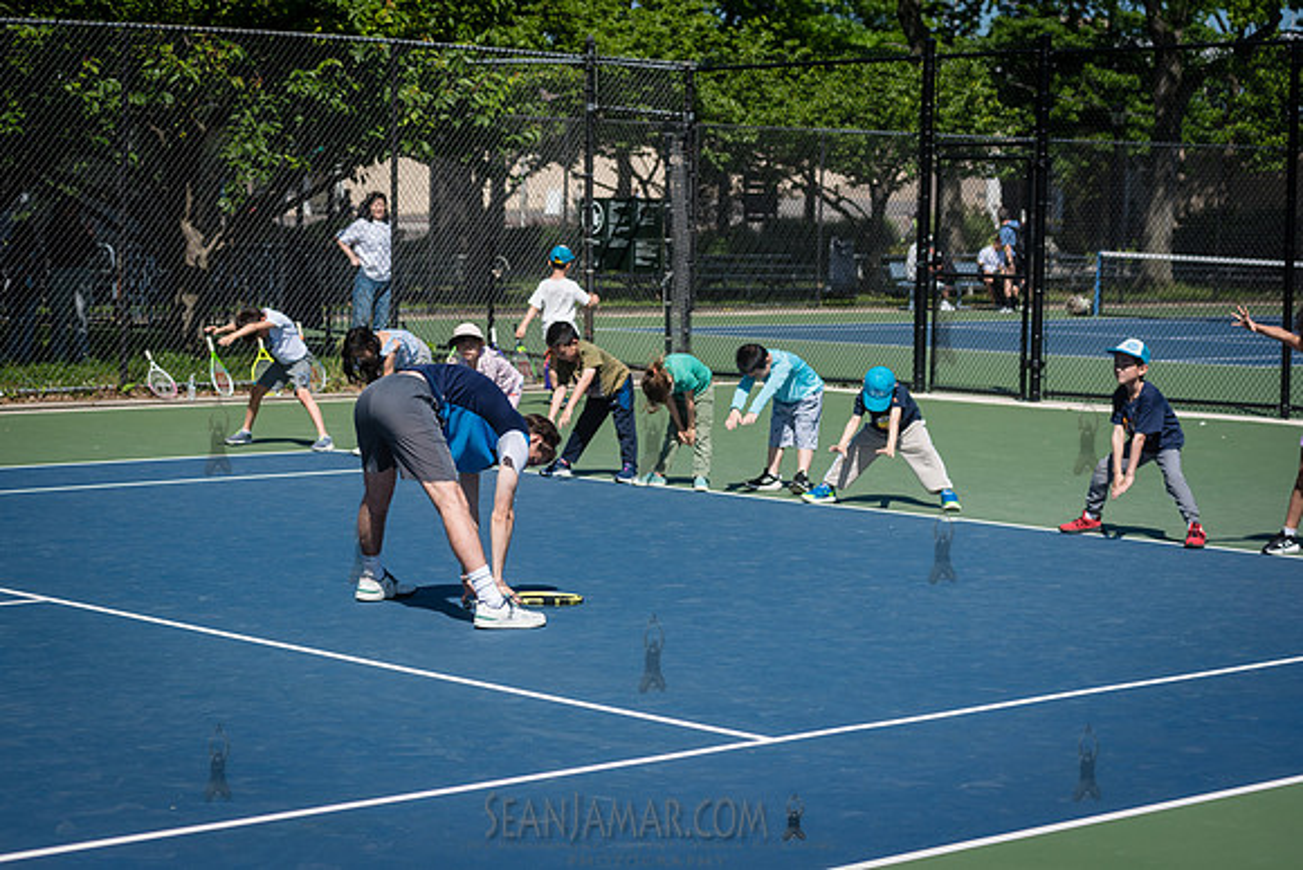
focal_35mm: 80
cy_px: 435
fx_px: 2896
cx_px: 652
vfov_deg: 17.1
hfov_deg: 25.4
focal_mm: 80
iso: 200
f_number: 5
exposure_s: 1/1600
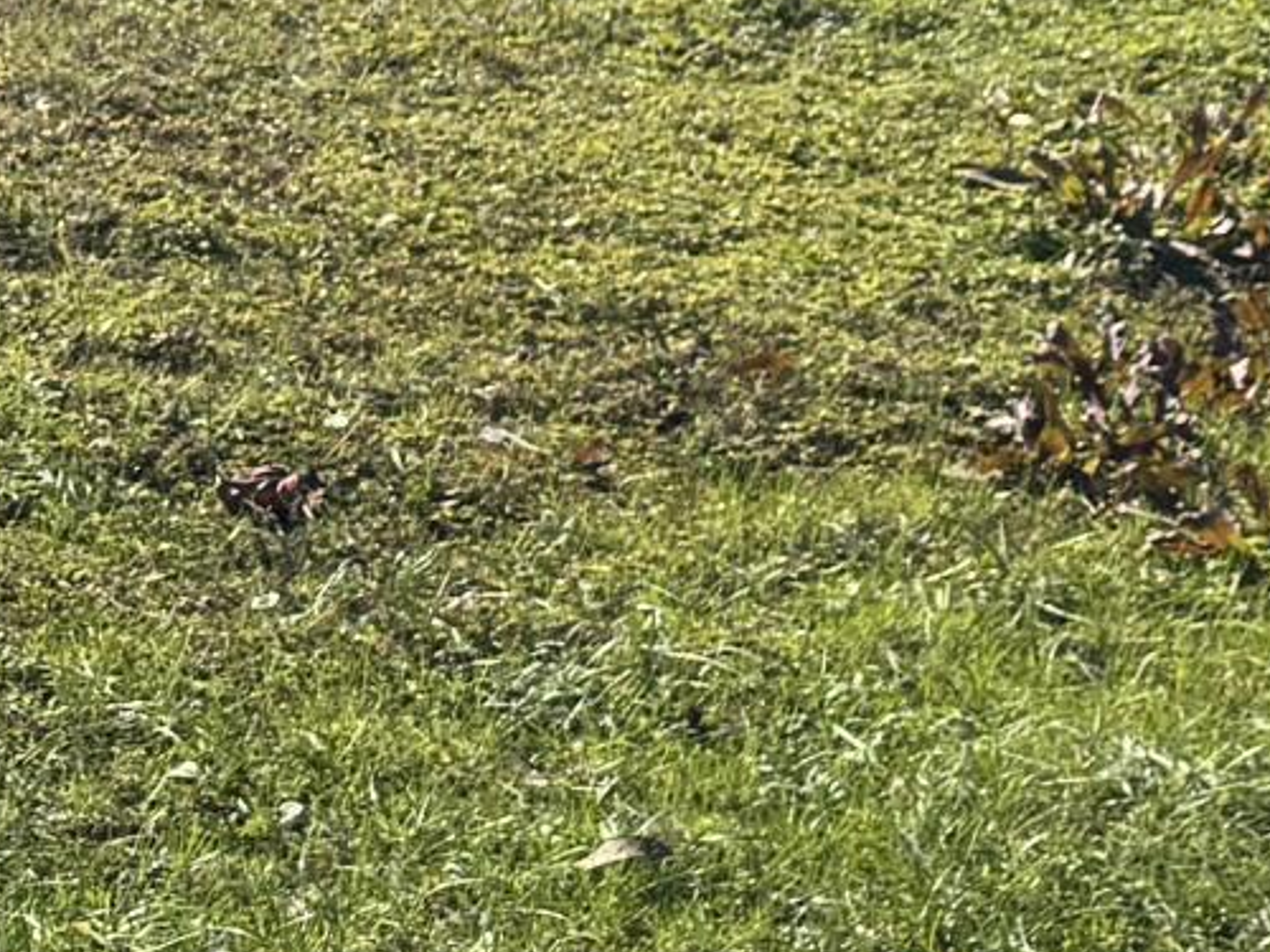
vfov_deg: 10.3
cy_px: 150
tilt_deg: -14.0
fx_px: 5283
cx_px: -1425
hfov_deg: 11.9
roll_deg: -2.1
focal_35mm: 144
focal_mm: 6.76
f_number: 1.78
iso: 80
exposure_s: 1/3597
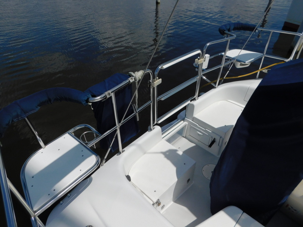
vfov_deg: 58.9
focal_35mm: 23
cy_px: 114
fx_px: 201
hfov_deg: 73.9
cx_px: 152
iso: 125
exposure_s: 1/1500
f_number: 6
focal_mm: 4
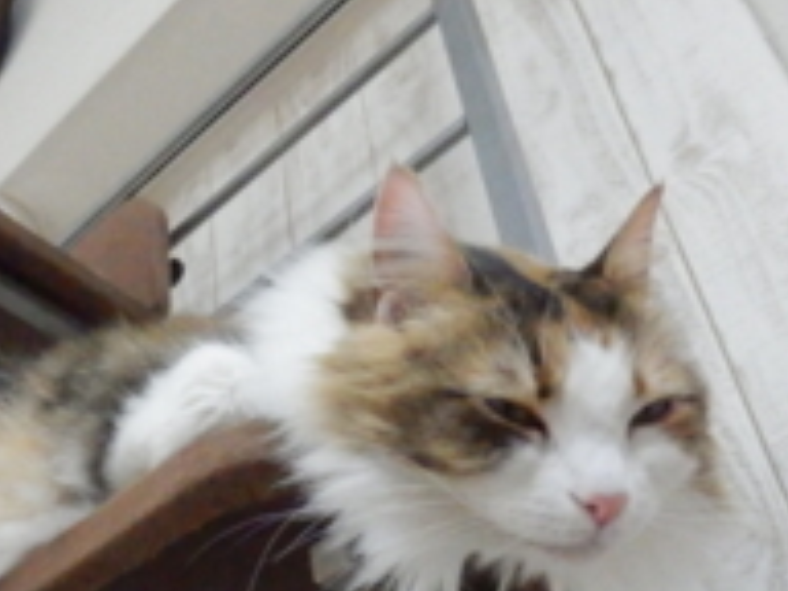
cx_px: 152
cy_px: 480
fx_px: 1184
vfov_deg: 27.4
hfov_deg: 35.6
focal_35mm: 52
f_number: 3
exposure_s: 1/250
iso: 3200
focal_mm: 4.5
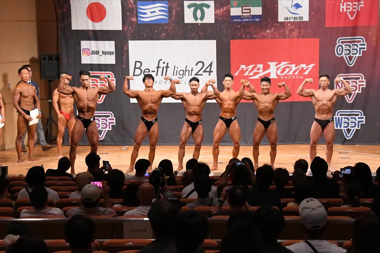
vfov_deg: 13.0
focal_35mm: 105
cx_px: 190
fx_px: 1108
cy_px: 126
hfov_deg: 19.5
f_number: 5.6
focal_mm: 70
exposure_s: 1/400
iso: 12800
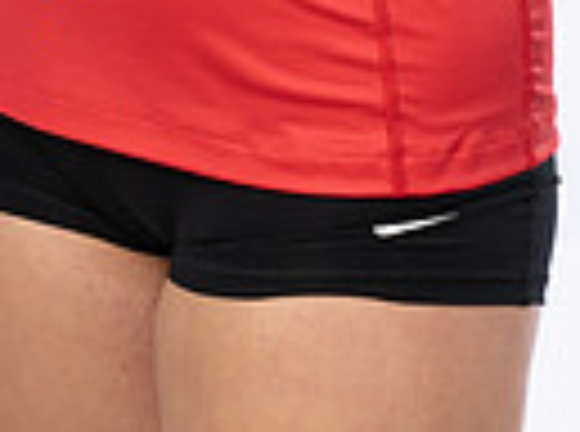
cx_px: 54
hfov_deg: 9.8
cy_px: -549
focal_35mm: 202
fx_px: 3375
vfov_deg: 7.0
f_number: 7.1
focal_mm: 60
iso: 200
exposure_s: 1/250
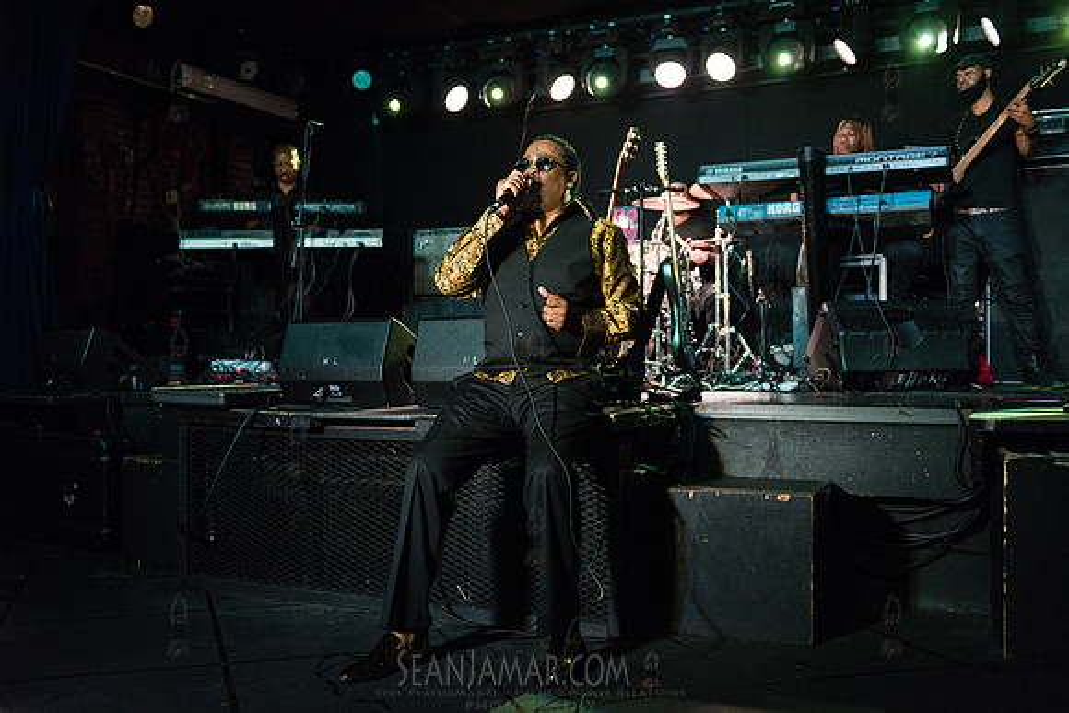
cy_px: 356
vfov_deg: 37.9
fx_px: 1039
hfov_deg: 54.4
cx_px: 534
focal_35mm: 35
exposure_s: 1/320
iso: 3200
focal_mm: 35
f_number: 2.8
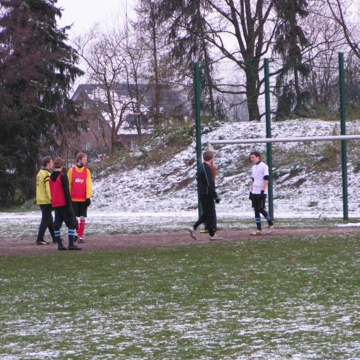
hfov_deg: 9.4
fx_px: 2188
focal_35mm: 186
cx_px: 177
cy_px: 180
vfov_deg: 9.4
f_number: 3.5
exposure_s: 1/80
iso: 200
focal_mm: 24
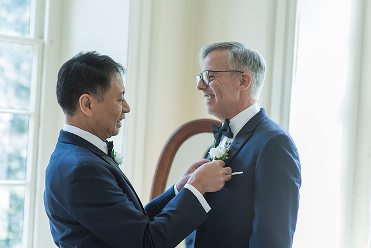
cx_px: 190
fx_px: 899
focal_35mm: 87
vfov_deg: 15.7
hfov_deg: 23.3
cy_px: 121
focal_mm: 85
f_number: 2.8
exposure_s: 1/160
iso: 800
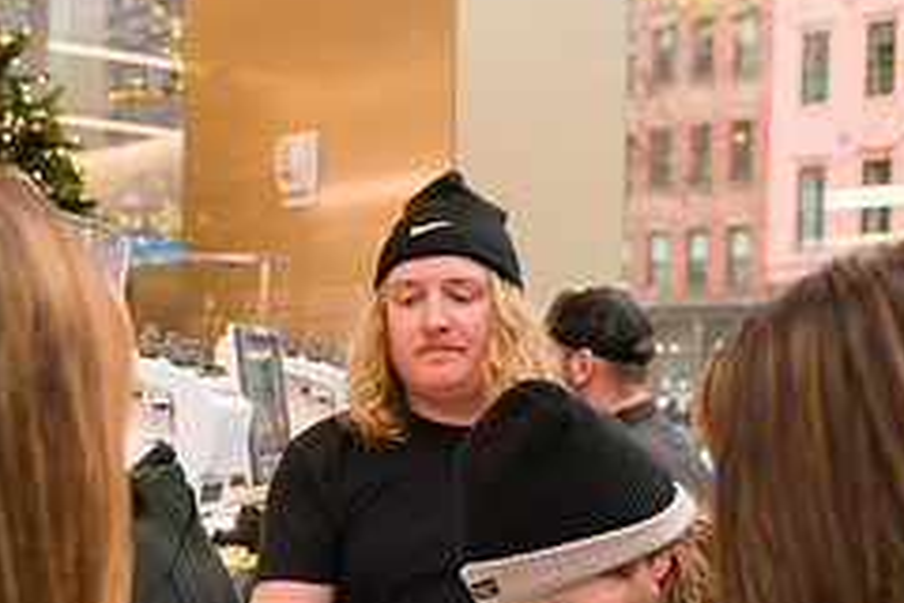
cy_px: 486
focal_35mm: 58
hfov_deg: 34.5
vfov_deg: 23.0
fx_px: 1456
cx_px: 478
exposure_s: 1/160
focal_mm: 24
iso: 400
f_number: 3.2
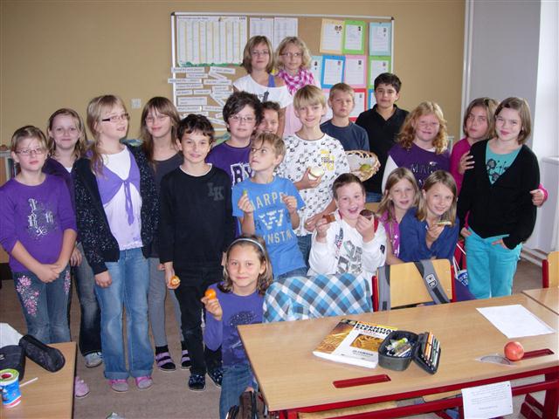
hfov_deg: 49.0
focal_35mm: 38
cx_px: 280
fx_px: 614
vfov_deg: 37.7
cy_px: 210
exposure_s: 1/82.9
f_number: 2.8
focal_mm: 7.8
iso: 102
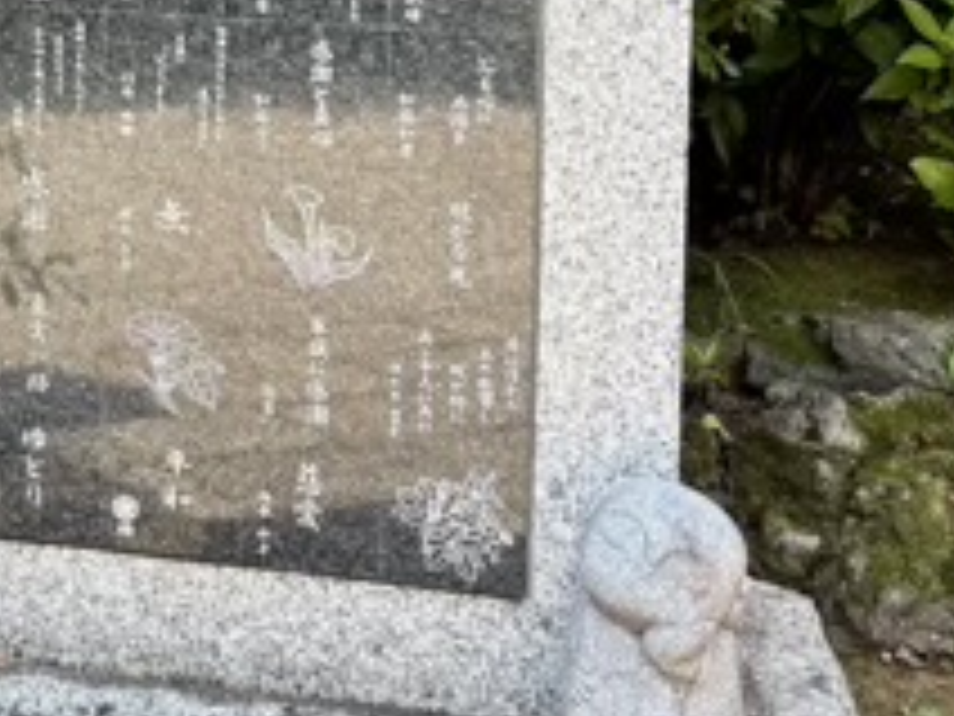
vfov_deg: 16.1
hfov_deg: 21.1
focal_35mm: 86
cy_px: -254
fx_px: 2370
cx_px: -216
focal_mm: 5.96
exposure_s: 1/456
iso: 50
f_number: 1.6
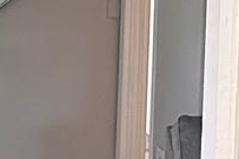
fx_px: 1307
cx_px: 351
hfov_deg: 10.1
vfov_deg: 6.9
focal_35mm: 197
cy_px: -31
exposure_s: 1/60
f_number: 1.78
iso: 800
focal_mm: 6.86
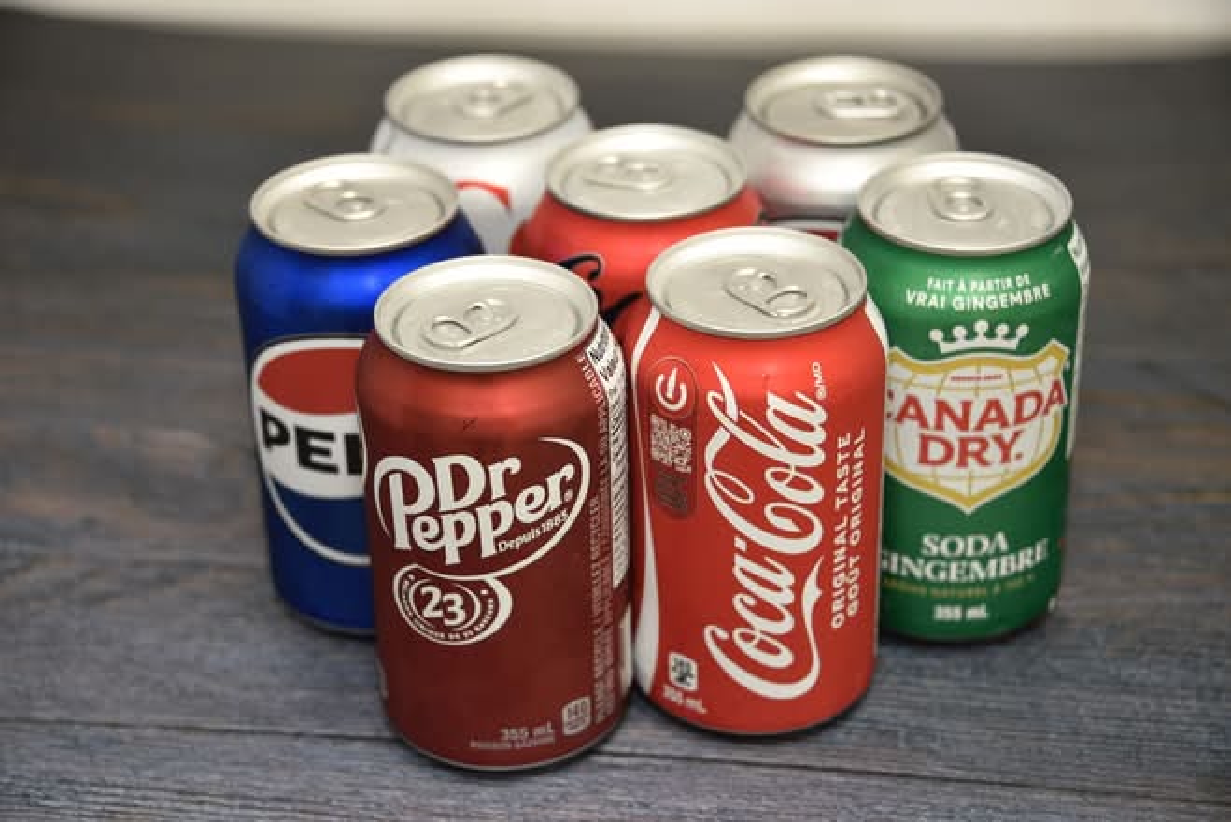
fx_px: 2463
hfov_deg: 28.1
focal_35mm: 72
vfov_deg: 18.9
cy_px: 411
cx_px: 616
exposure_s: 1/60
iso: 1100
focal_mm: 72
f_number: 5
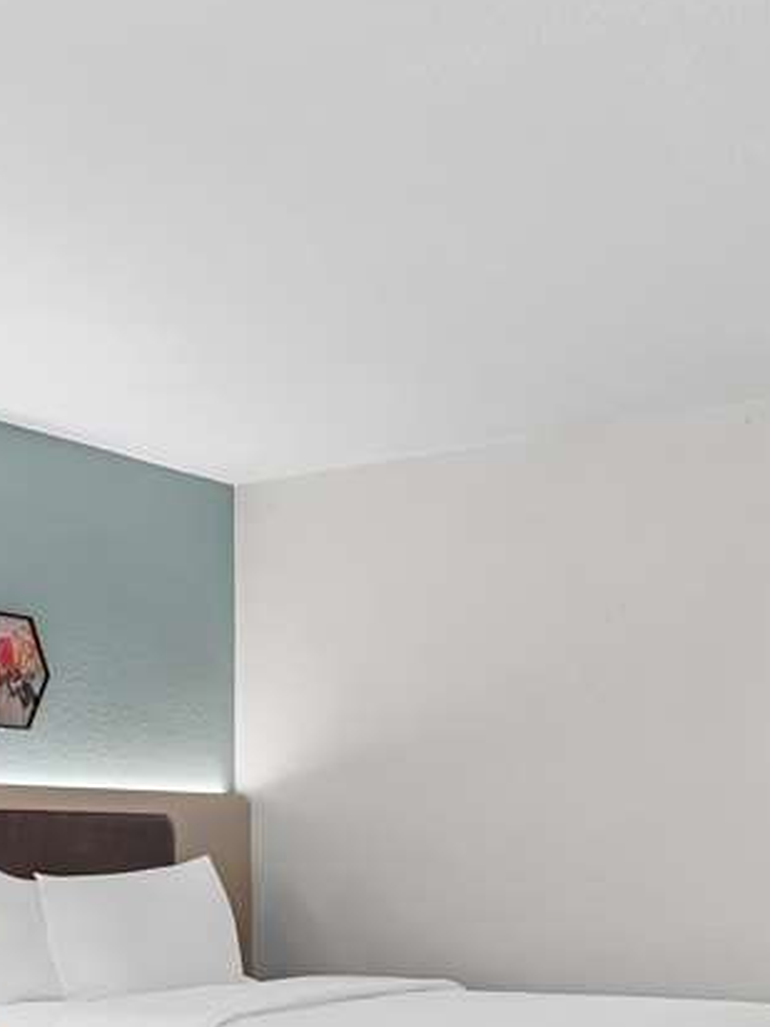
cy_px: 952
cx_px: -197
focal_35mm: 56
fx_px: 1661
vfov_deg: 32.4
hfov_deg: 23.4
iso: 400
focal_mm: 16
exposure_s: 1/1.25
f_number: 8
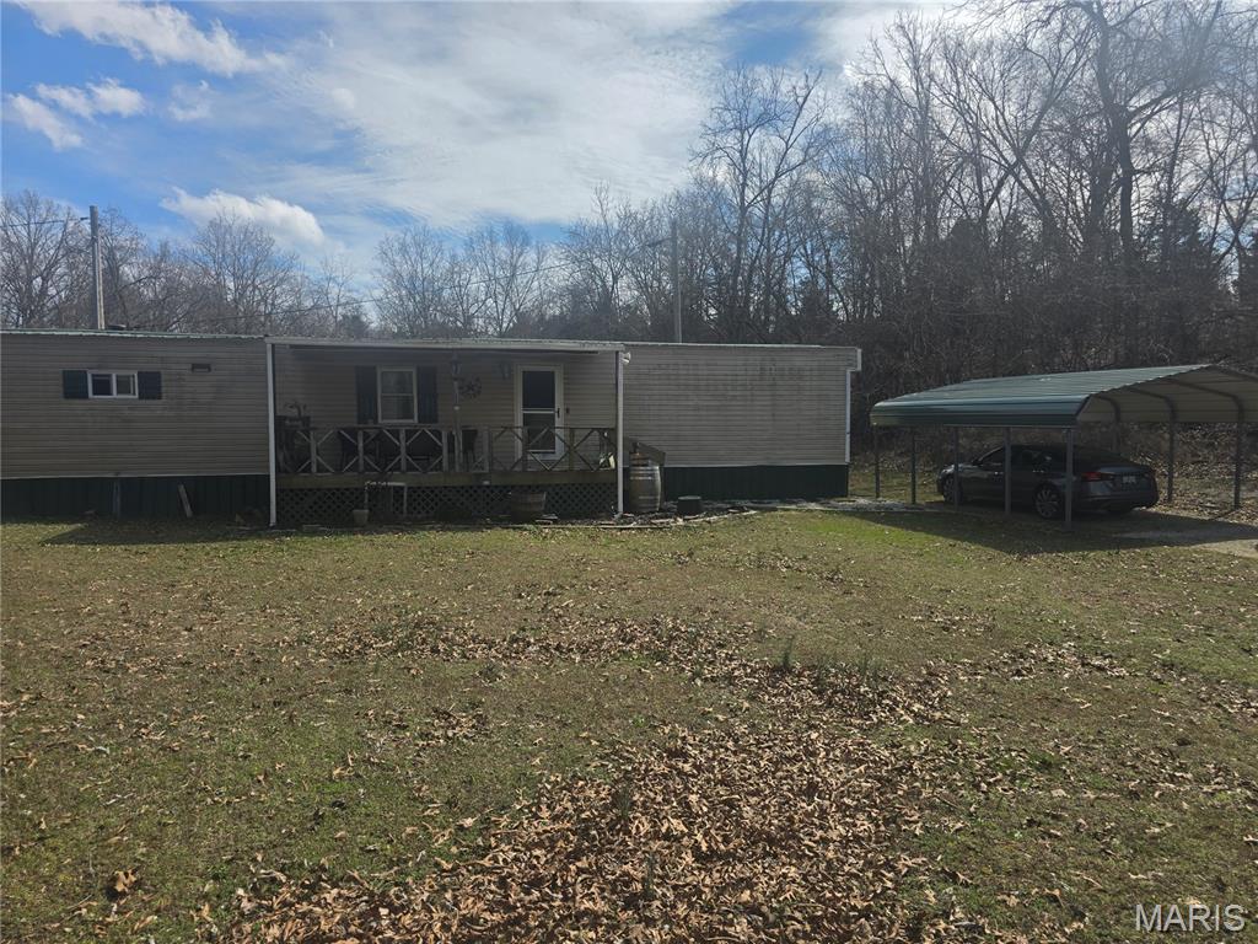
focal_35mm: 23
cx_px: 629
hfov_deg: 73.9
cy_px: 472
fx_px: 836
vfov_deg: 58.9
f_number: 1.7
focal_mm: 6.3
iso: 12
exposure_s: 1/989
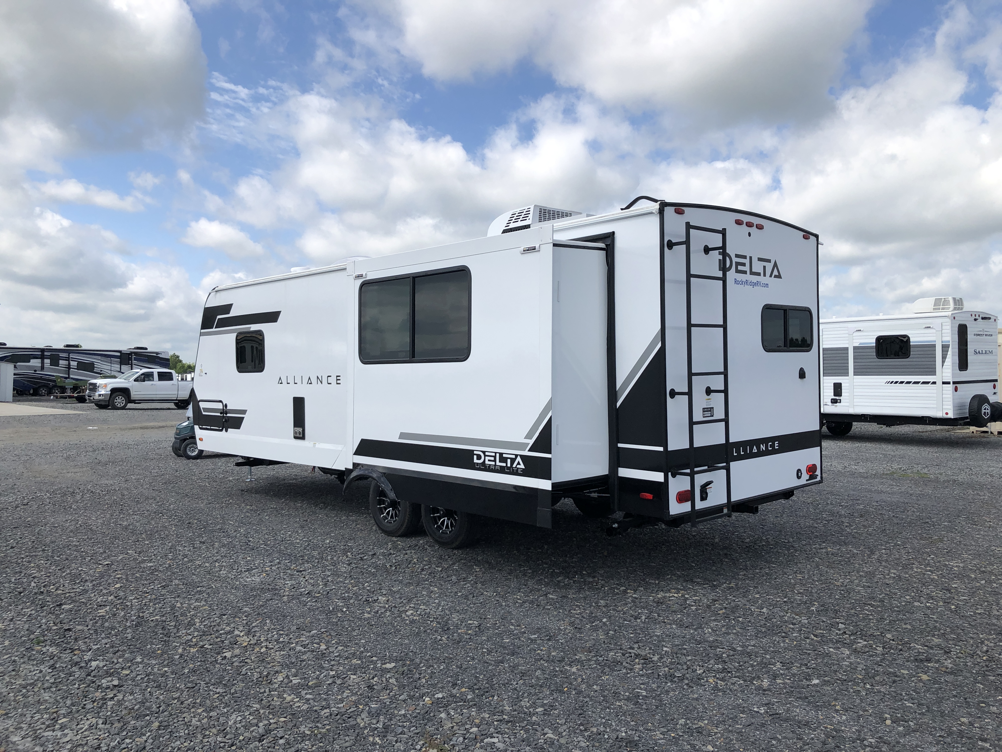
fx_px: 810
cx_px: 501
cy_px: 376
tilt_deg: +0.6
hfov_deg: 63.4
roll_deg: +0.8
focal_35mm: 28
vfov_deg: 49.7
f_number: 1.8
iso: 20
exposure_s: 1/2288
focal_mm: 3.99
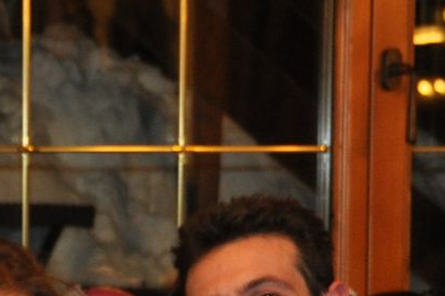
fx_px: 2706
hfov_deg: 9.3
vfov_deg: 6.2
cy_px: 430
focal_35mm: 219
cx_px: -58
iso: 800
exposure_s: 1/60
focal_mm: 38
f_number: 4.2
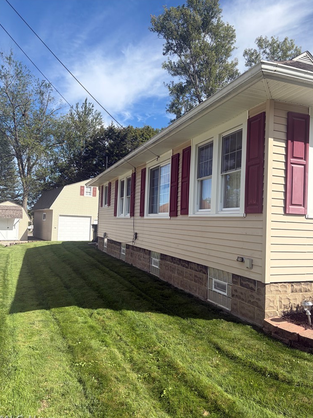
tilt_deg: +3.6
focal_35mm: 27
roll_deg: -2.2
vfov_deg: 65.3
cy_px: 213
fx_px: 325
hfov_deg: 51.4
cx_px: 158
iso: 50
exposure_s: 1/2985
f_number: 1.6
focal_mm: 5.96
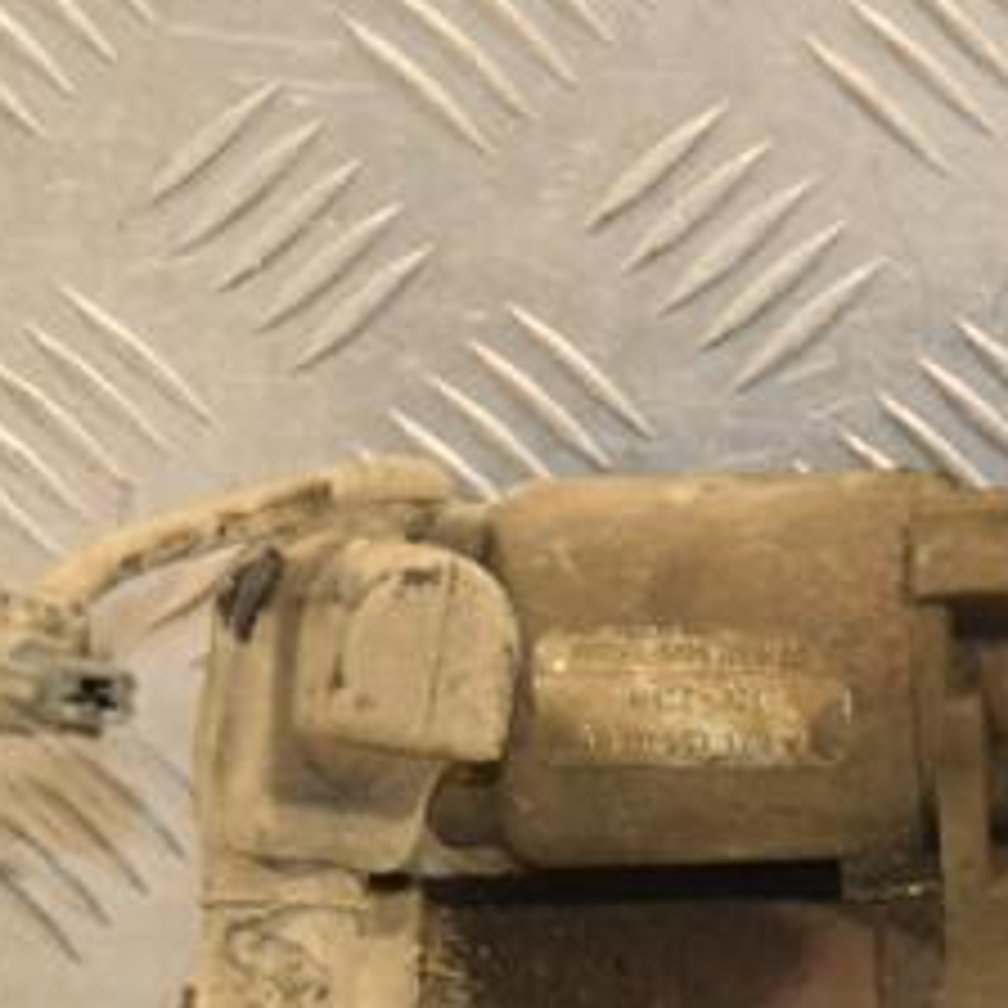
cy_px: 868
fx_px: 8994
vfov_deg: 6.4
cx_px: 747
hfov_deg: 6.4
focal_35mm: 273
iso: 800
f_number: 5.3
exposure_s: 1/100
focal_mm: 80
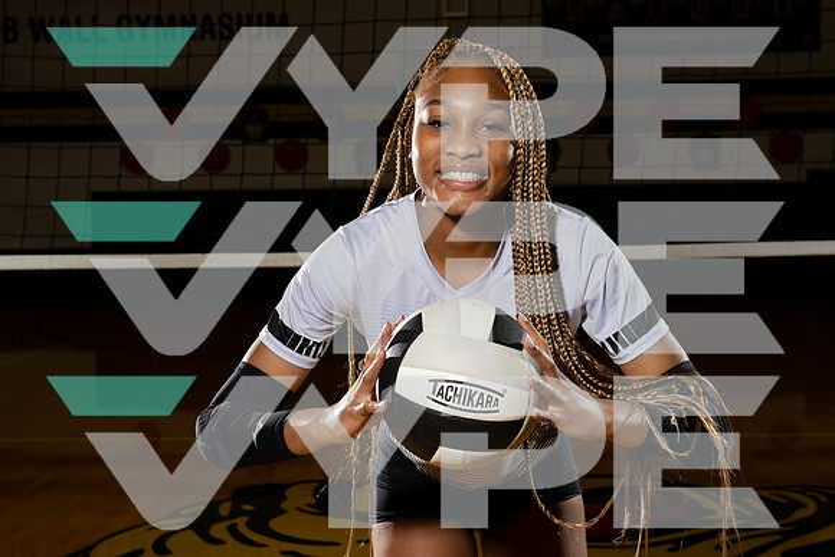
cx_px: 418
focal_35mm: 46
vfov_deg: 29.3
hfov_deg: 42.7
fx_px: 1067
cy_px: 278
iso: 250
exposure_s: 1/250
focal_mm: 46
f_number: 7.1
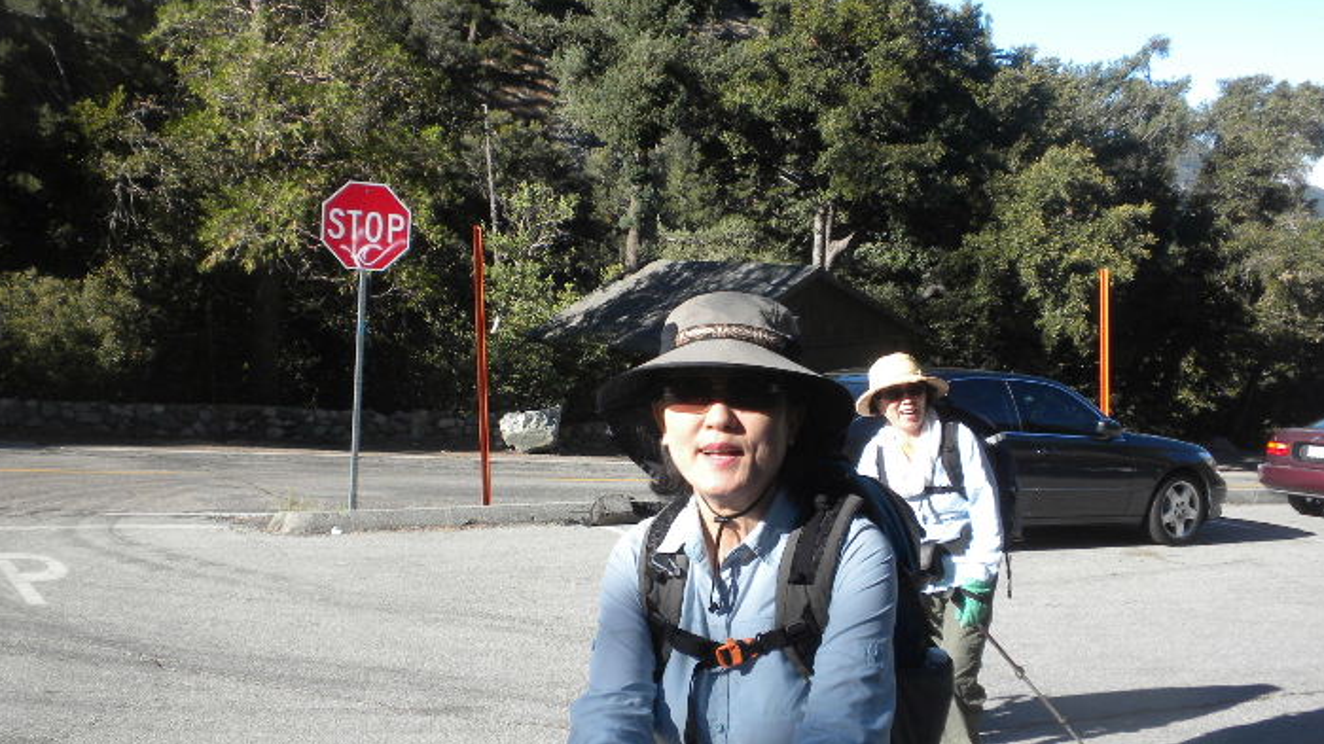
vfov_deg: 26.5
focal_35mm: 45
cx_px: 678
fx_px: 1580
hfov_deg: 45.5
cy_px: 419
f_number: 3.5
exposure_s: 1/552
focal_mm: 6.6
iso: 99
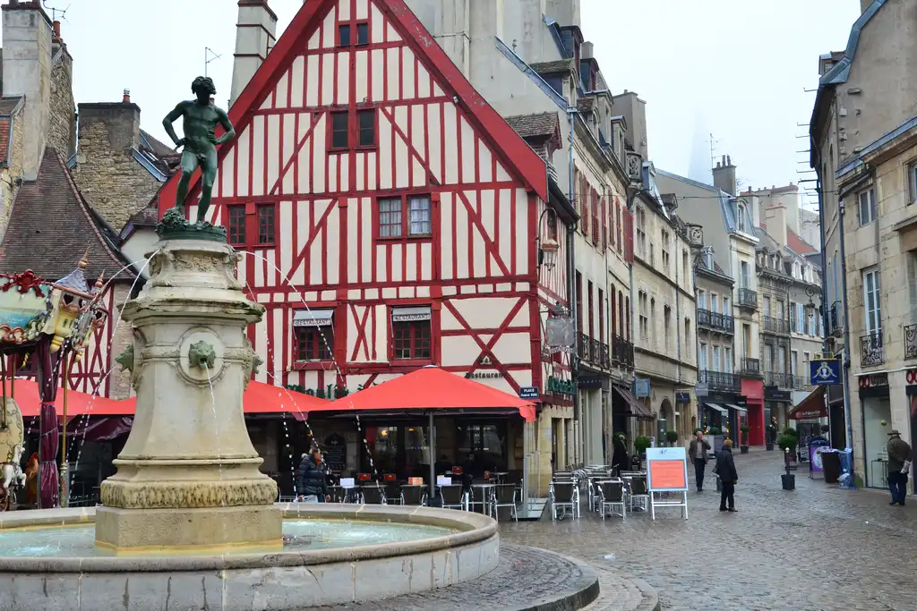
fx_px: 993
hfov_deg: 49.5
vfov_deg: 34.2
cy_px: 306
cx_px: 458
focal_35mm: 39
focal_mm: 26
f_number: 8
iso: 400
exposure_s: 1/250
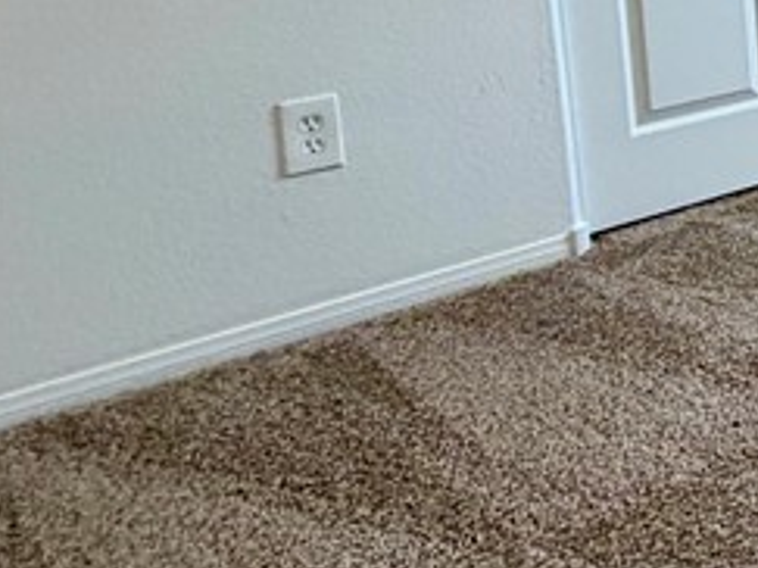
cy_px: -103
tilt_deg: -6.4
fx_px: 1291
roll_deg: +2.4
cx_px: 1357
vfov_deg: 22.9
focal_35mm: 59
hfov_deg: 21.5
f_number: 2.2
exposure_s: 1/120
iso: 250
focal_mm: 2.22
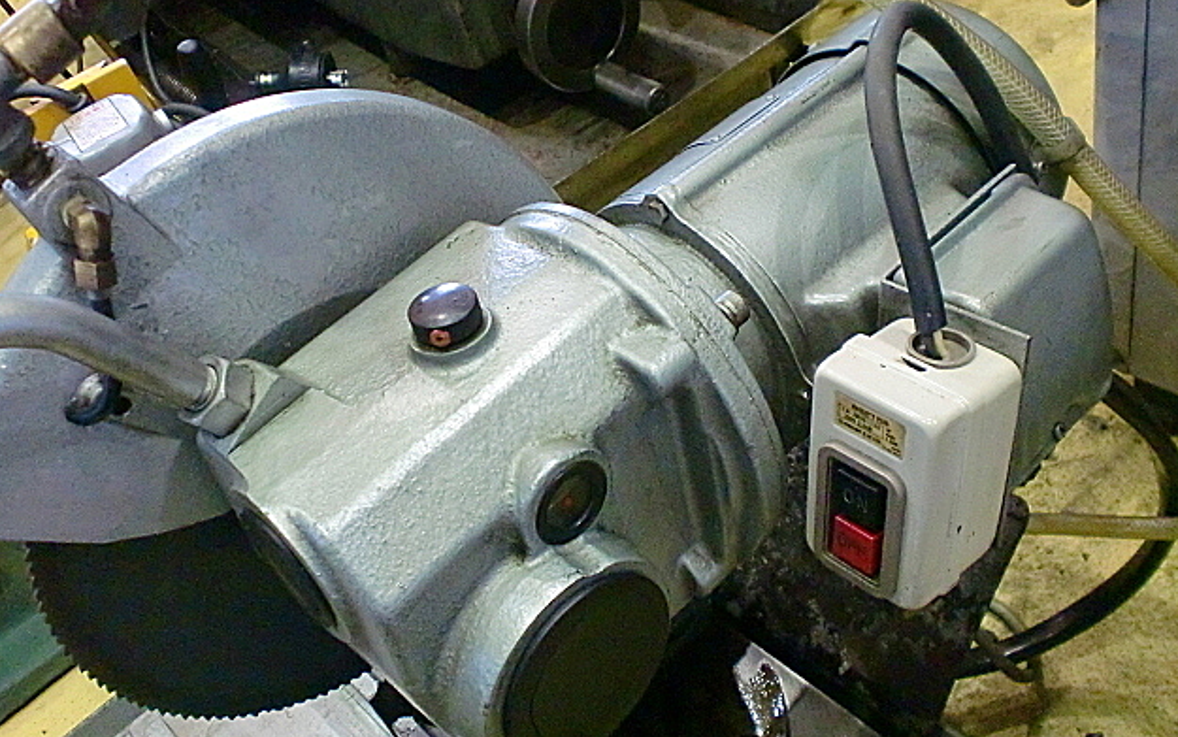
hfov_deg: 51.5
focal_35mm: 38
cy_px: 396
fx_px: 1220
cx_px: 588
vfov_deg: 33.6
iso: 640
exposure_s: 1/60
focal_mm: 6.3
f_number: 3.1
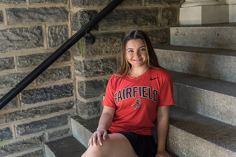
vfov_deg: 33.2
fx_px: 264
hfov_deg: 48.2
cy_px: 74
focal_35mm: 40
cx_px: 111
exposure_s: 1/100
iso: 500
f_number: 4
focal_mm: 38
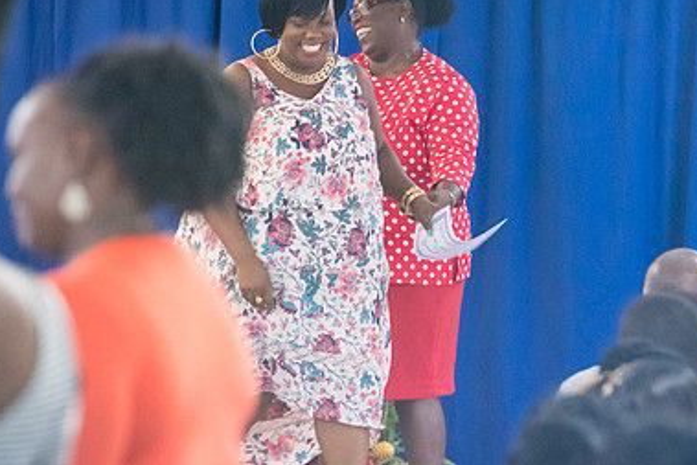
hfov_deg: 6.7
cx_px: 434
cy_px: 203
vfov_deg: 4.5
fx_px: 5926
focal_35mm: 306
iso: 25600
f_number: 6.3
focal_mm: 200
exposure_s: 1/200
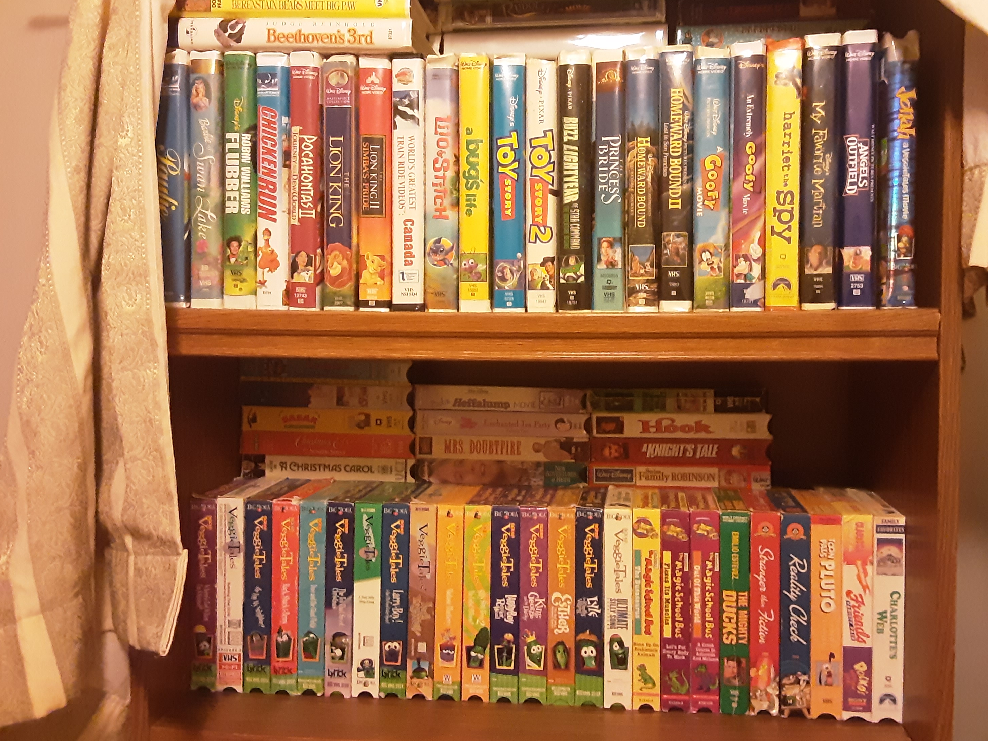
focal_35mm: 30
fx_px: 856
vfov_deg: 46.8
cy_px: 351
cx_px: 541
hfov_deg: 59.9
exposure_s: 1/20
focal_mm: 2.91
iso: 500
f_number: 1.9
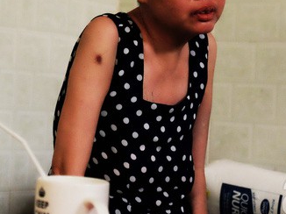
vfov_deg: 13.0
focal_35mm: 113
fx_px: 933
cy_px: 47
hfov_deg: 17.3
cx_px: 51
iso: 6400
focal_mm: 38.9
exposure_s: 1/125
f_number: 4.5
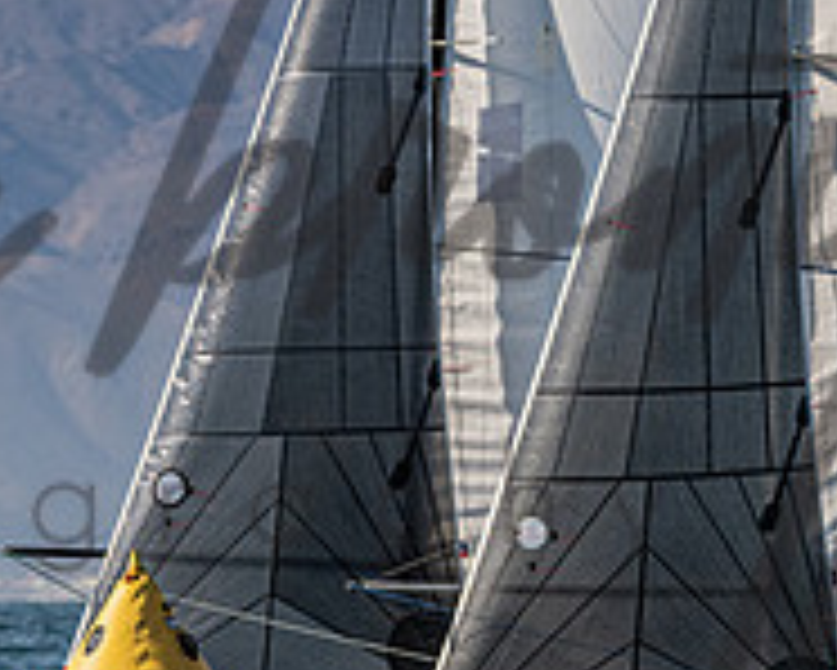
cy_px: 395
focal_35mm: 696
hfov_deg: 2.8
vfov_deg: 2.2
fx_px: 17250
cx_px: 468
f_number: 5.6
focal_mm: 185
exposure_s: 1/3200
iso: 320
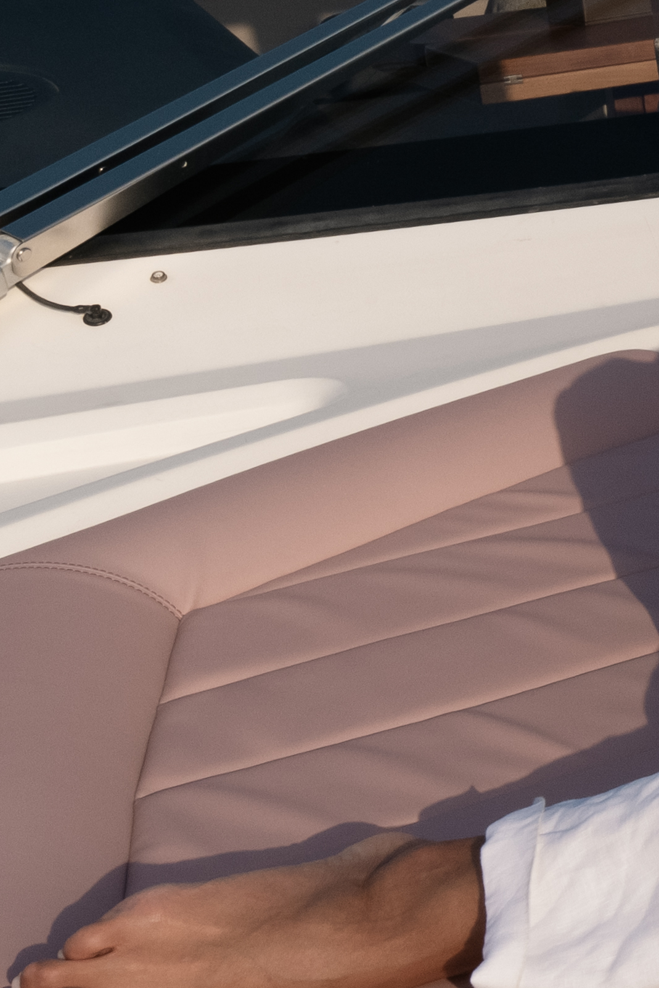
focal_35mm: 103
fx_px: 2827
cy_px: -33
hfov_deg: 9.4
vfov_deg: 19.2
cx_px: 2151
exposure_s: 1/320
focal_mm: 20
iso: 200
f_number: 14
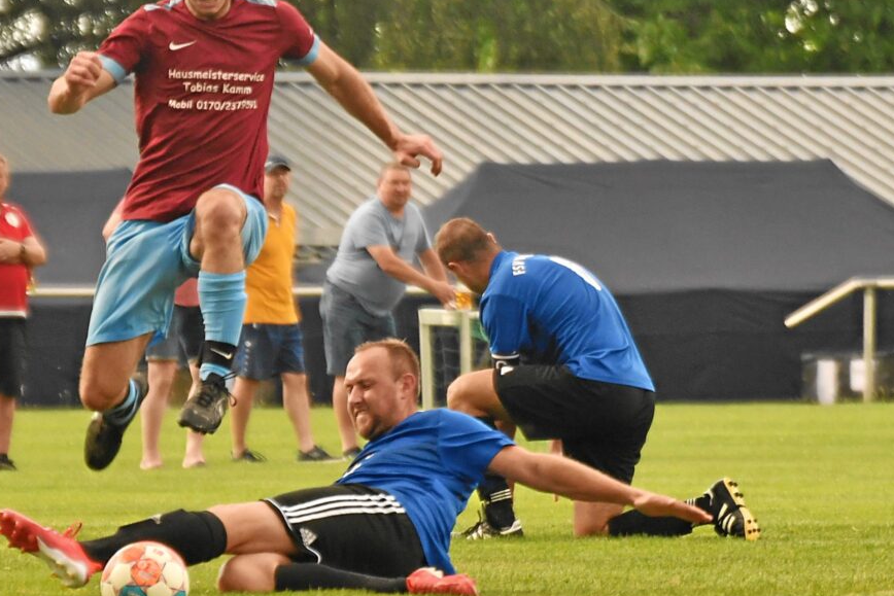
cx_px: 330
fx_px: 11847
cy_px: 277
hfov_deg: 4.3
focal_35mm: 477
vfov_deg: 2.9
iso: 1000
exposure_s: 1/1000
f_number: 6.3
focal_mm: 230
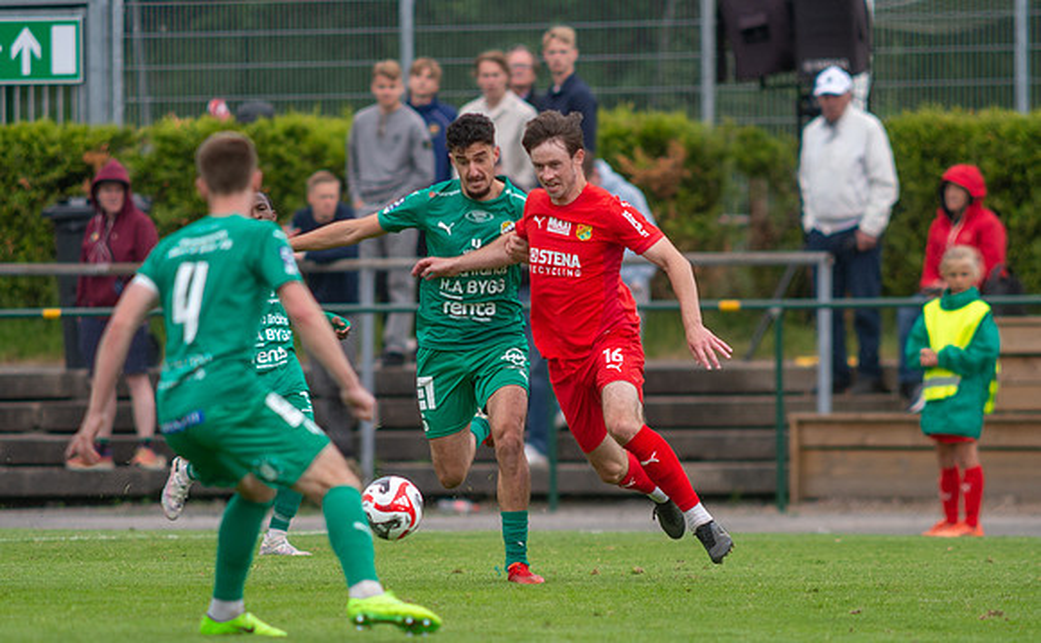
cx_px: 473
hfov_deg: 3.2
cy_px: 336
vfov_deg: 2.0
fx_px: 18508
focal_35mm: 655
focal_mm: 420
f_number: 4
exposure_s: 1/1250
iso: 720
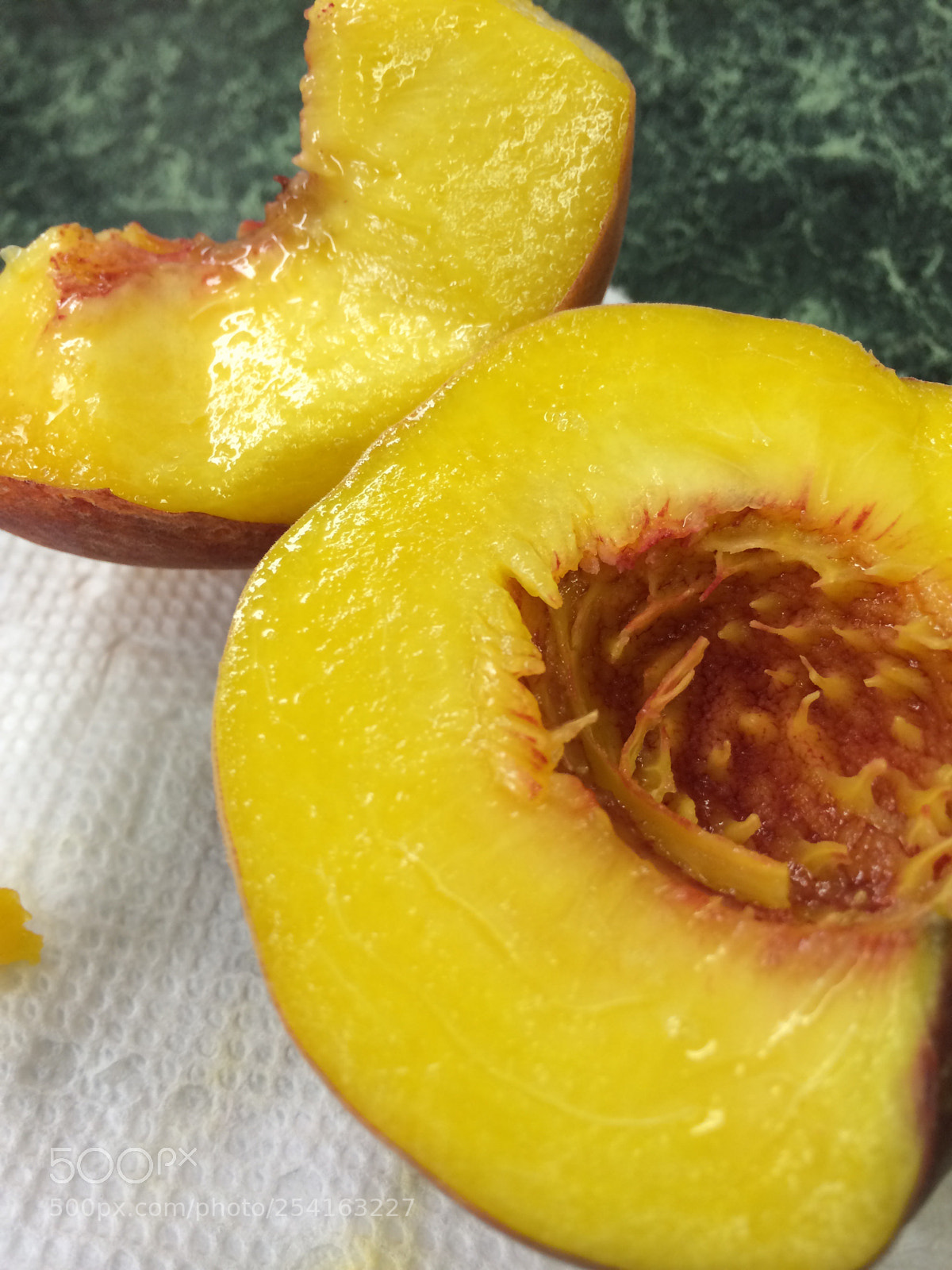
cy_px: 635
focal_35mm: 30
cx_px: 476
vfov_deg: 60.0
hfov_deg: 46.8
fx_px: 1100
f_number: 2.2
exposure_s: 1/30
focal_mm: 4.12
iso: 80
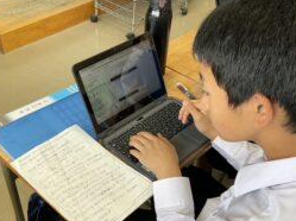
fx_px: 359
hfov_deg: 44.7
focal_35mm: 42
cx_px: 126
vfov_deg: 33.8
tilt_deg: -45.1
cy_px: 158
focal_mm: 3
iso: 40
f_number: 1.8
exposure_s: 1/120
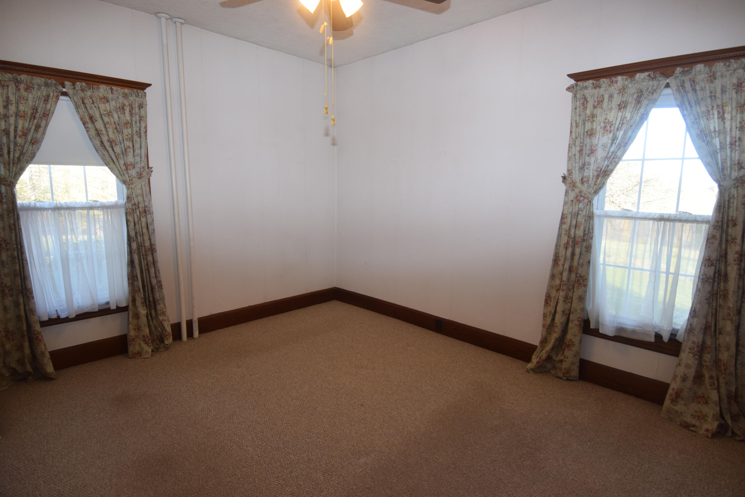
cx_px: 372
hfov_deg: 90.0
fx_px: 372
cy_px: 248
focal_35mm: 18
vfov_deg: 67.4
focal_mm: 12
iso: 640
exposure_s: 1/125
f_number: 5.6
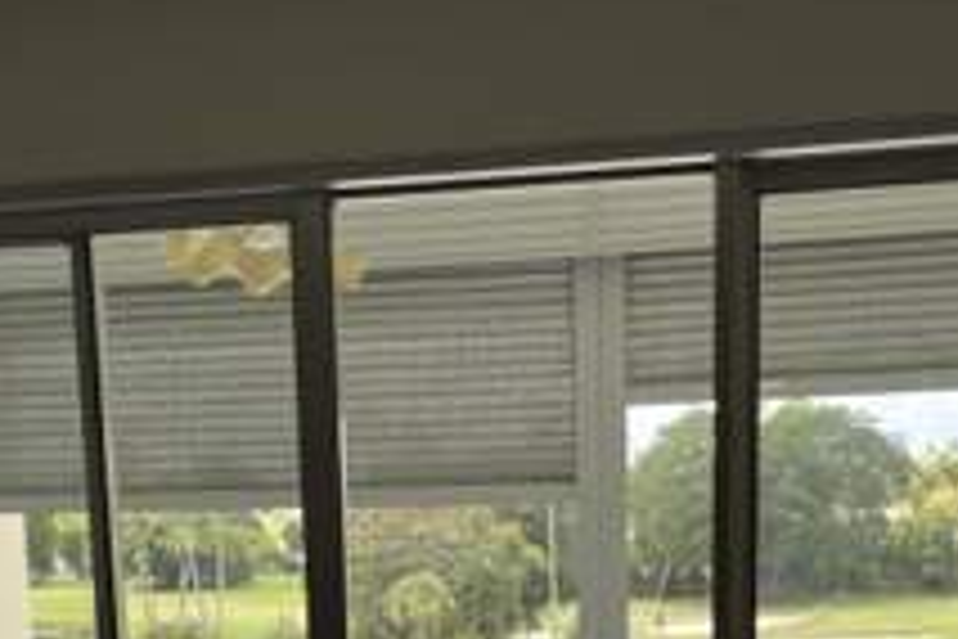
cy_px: 776
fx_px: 1623
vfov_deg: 20.7
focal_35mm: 61
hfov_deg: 32.8
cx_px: 382
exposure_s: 1/418
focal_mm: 5.1
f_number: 1.6
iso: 50
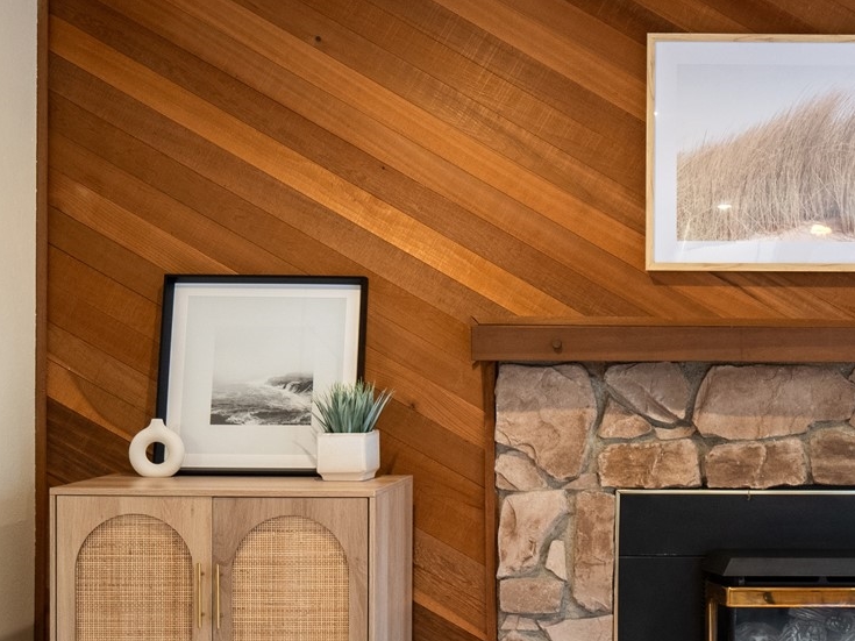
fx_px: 1827
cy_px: 323
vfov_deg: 19.9
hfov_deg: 25.2
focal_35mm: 74
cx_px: 832
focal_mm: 17
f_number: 7.1
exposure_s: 1/5
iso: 500
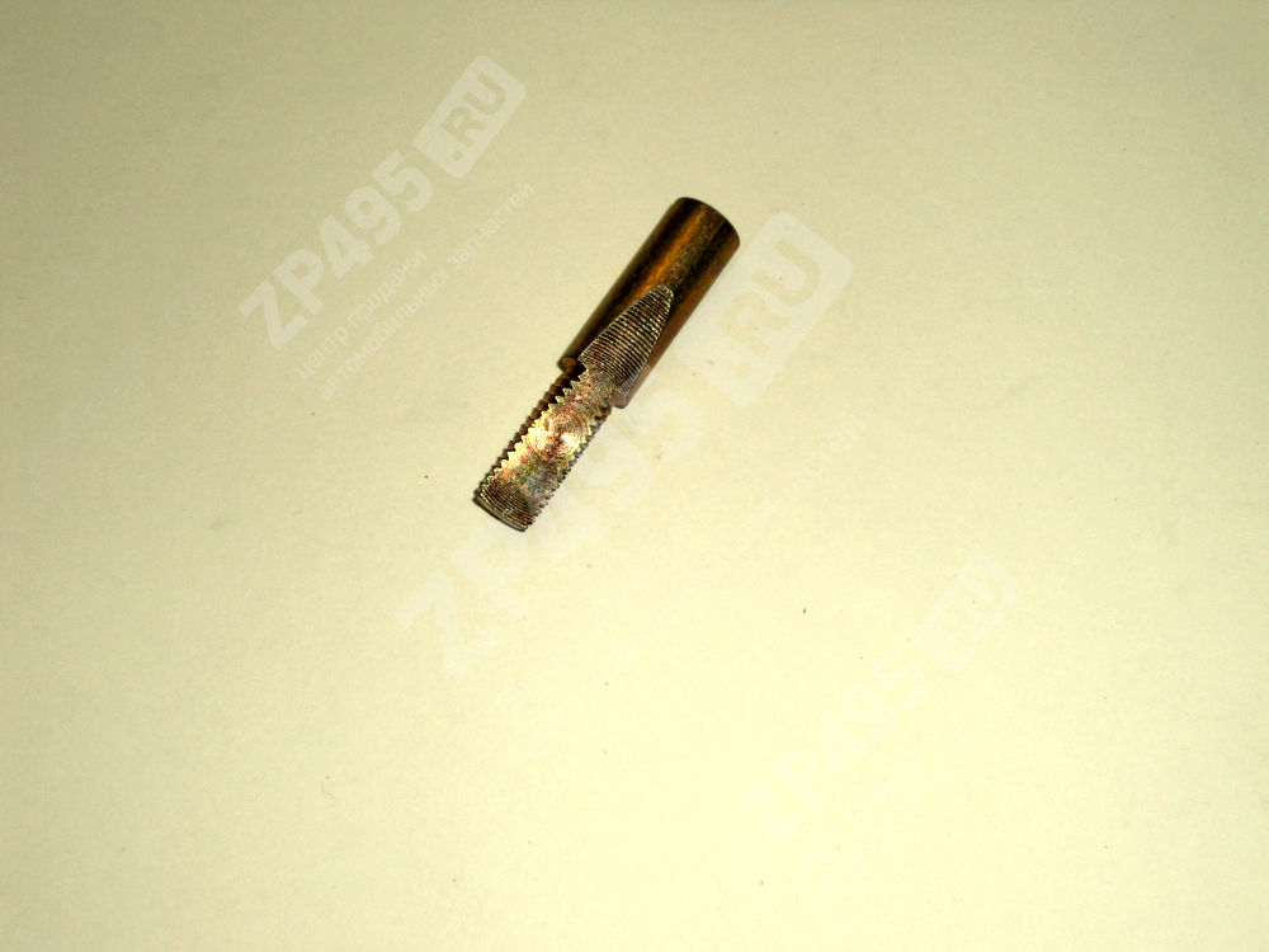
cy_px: 476
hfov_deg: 41.2
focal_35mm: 46
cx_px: 634
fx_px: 1686
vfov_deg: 31.5
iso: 80
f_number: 10.8
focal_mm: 8.2
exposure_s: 1/30
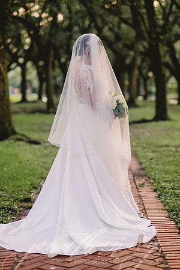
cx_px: 90
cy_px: 135
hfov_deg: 16.1
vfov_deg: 23.9
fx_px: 637
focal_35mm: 85
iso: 1250
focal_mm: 85
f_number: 2
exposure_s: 1/400
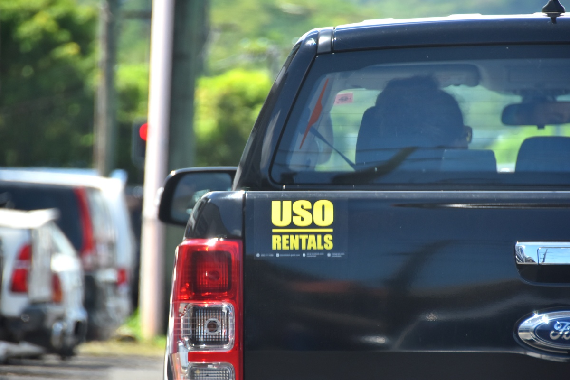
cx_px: 285
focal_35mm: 300
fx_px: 4751
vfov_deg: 4.6
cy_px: 190
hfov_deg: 6.9
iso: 500
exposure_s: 1/1000
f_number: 5.6
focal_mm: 200
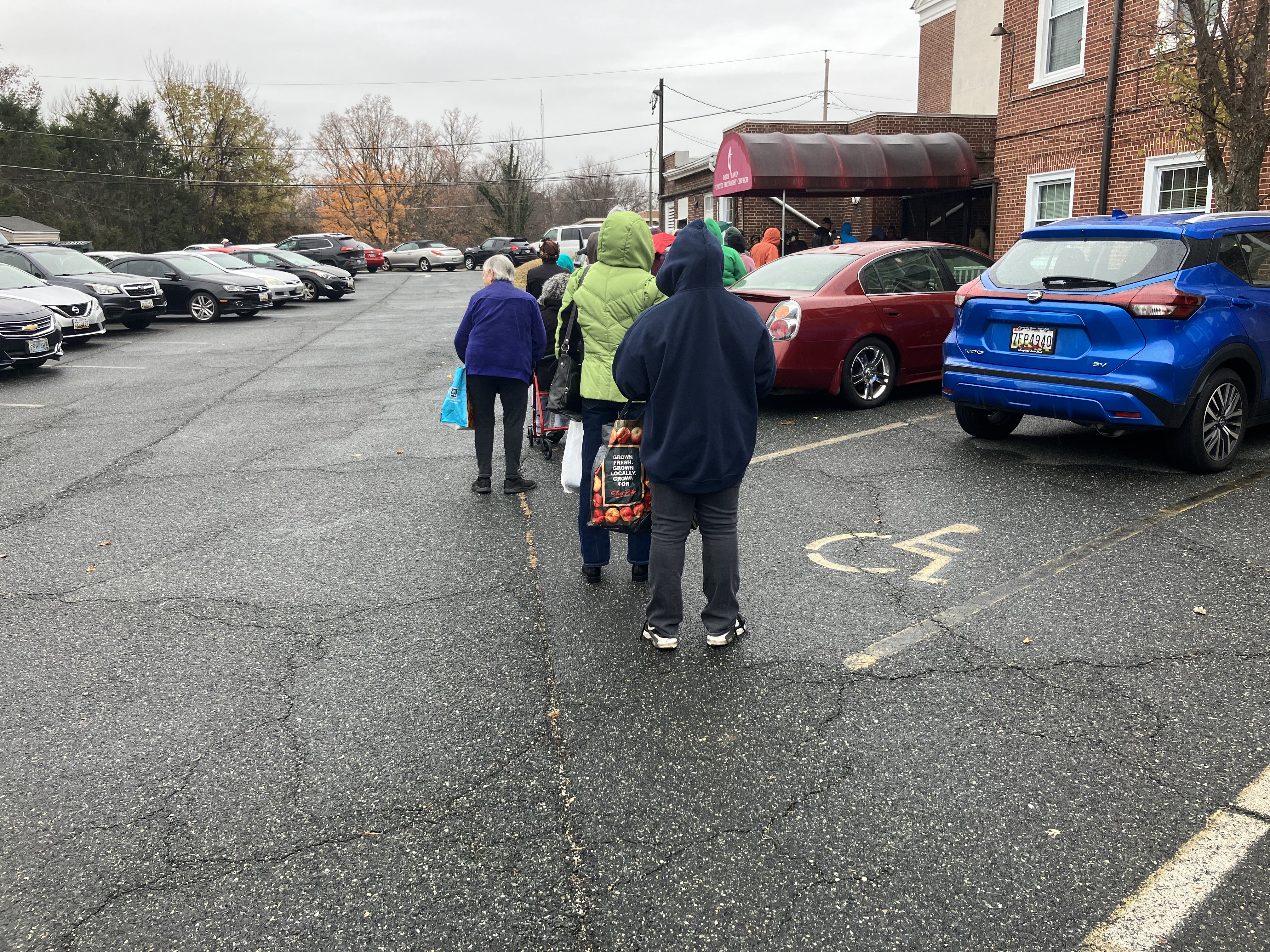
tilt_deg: -10.0
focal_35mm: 28
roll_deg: +0.9
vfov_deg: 49.7
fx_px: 1027
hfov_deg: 63.4
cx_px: 635
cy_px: 476
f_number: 1.8
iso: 50
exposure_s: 1/121
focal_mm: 3.99
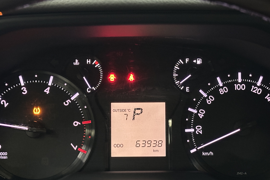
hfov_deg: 29.6
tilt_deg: -26.3
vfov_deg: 19.9
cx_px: 149
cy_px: 127
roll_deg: -0.4
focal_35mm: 68
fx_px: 510
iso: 640
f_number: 1.78
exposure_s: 1/25
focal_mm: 6.86
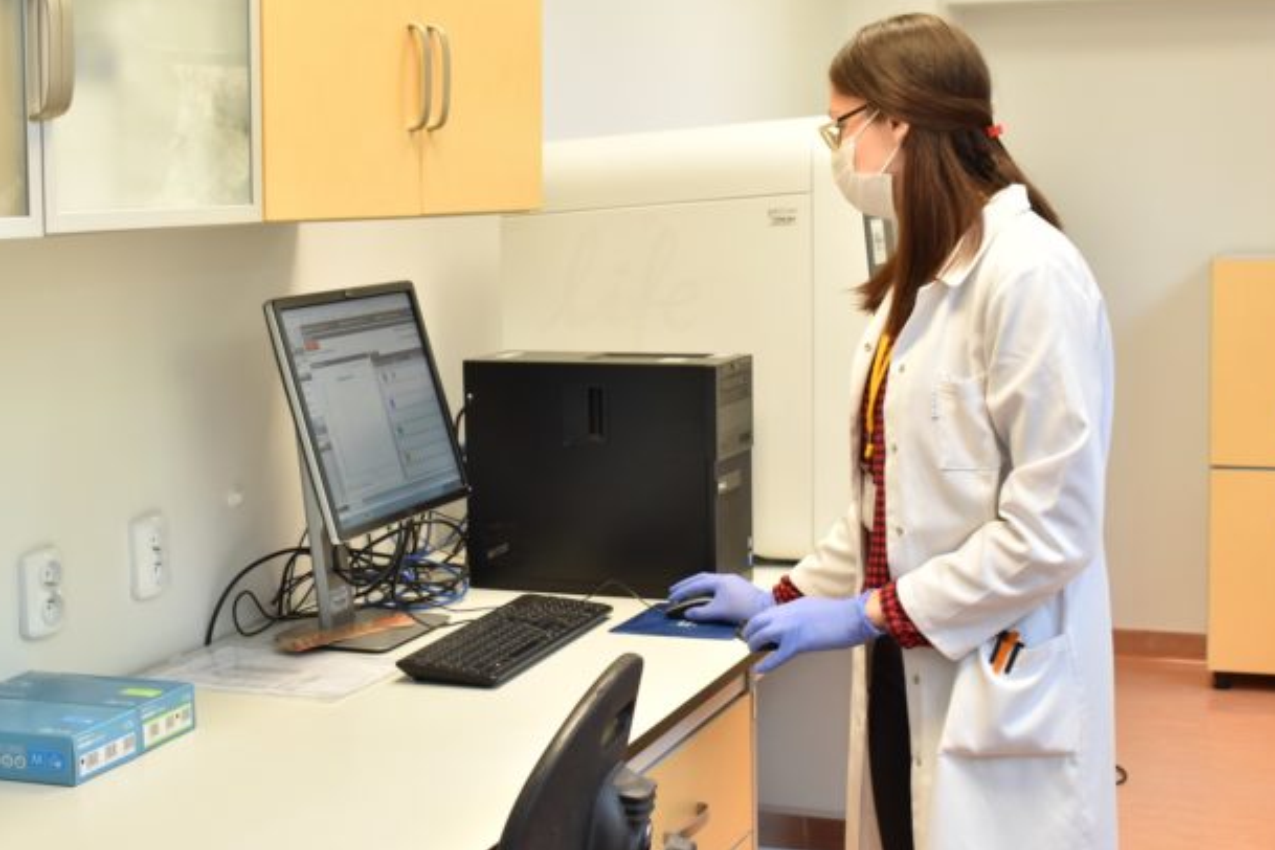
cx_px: 630
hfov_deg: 34.1
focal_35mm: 59
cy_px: 417
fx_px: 2076
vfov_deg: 23.1
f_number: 5.6
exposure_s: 1/80
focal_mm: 31
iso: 800
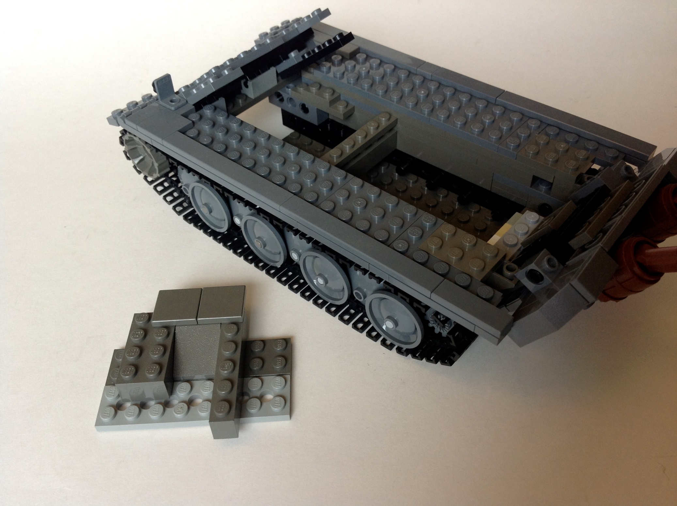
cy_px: 253
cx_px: 338
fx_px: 683
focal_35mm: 35
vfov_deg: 40.6
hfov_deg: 52.7
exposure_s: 1/15
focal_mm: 4.28
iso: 64
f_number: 2.4
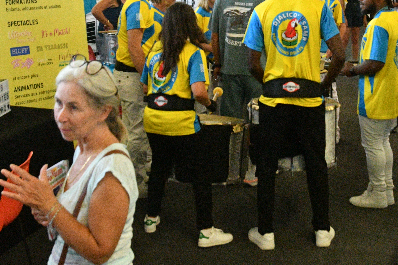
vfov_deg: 20.9
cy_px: 37
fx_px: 708
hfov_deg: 30.7
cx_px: 311
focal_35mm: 64
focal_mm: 22
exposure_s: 1/250
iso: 5600
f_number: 5.6
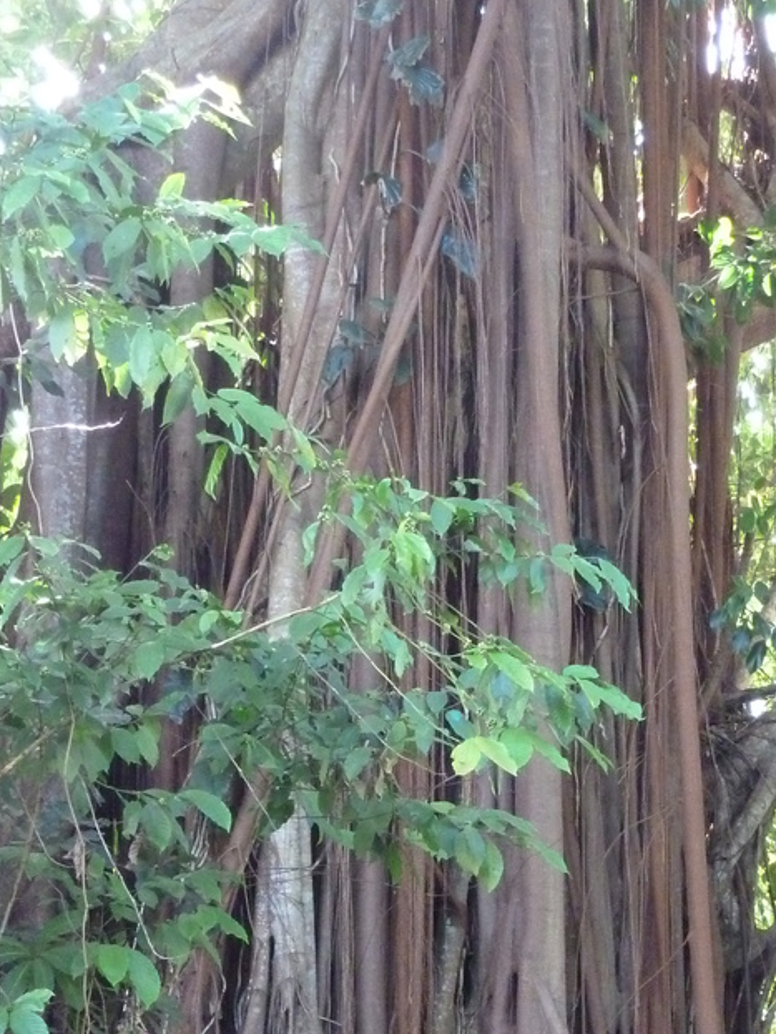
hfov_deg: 18.1
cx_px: 616
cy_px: 968
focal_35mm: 81
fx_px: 2419
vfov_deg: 23.4
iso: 800
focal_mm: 6.9
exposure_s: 1/25
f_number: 3.7
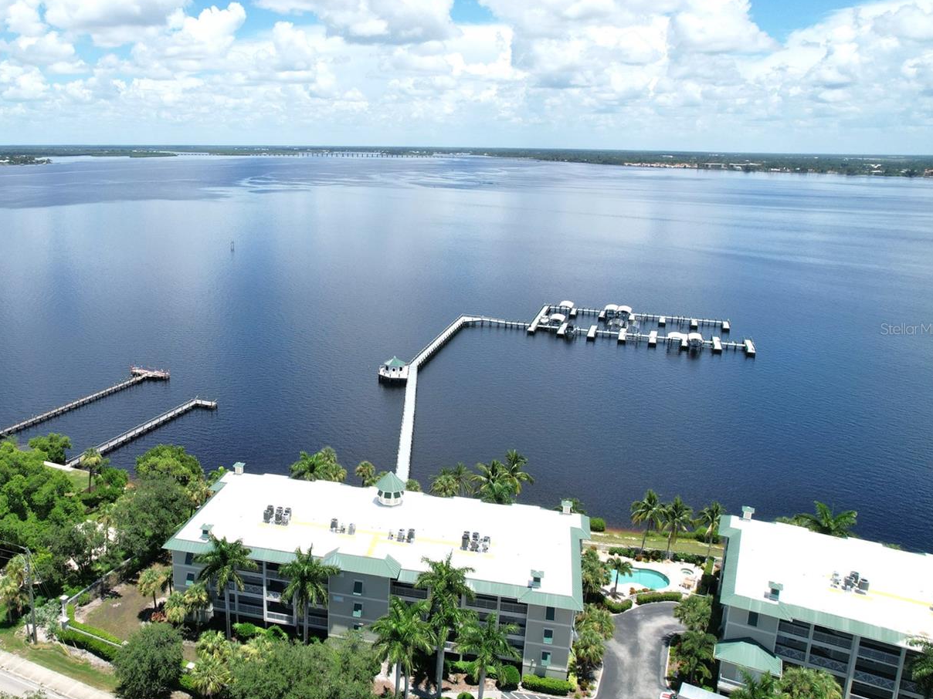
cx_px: 331
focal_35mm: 28
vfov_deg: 49.7
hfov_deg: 62.3
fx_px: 755
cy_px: 329
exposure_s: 1/4000
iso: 200
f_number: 2.8
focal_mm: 8.38
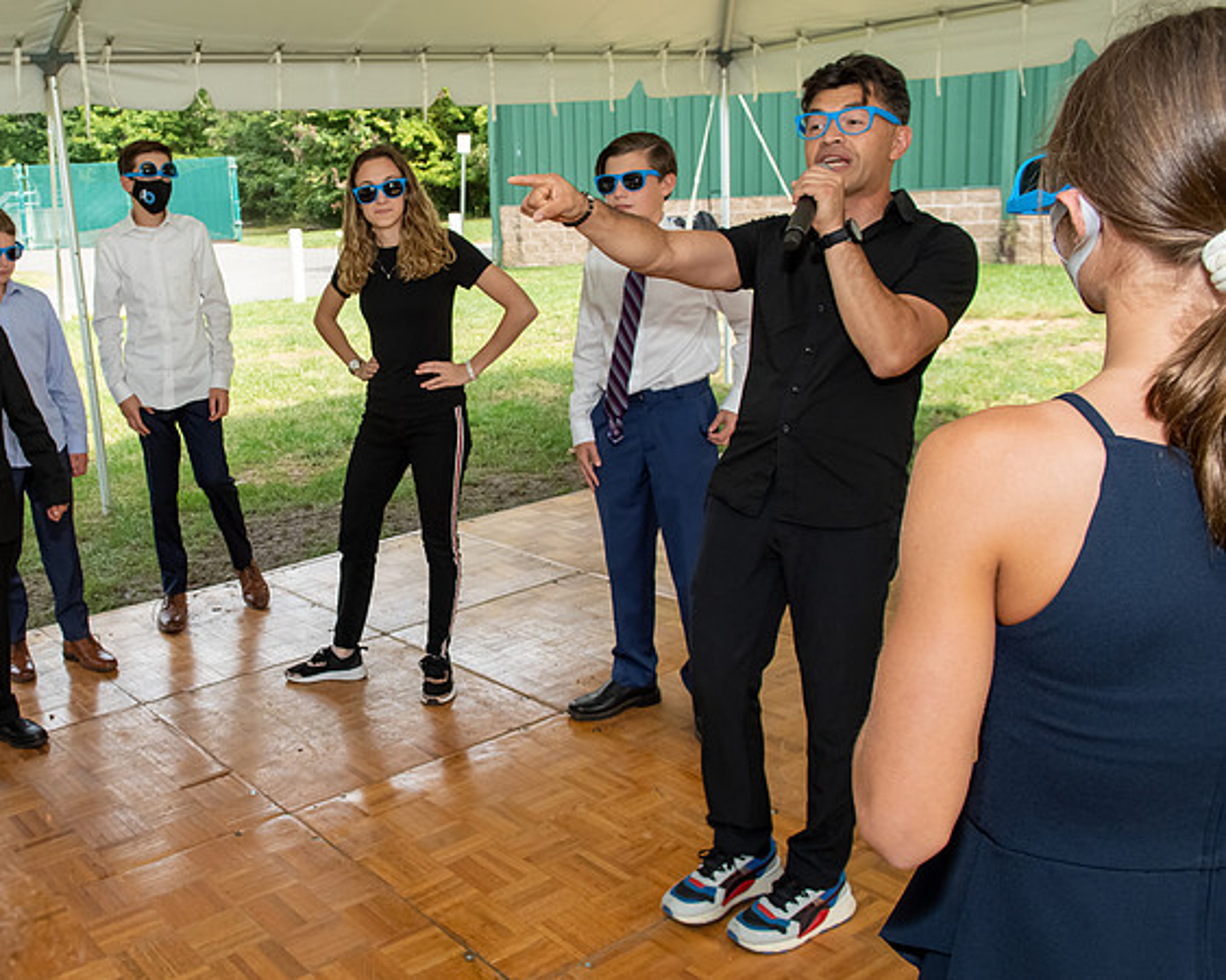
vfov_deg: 41.7
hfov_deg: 49.8
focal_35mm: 35
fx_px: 1284
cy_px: 430
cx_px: 370
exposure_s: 1/250
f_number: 5.6
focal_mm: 18
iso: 400
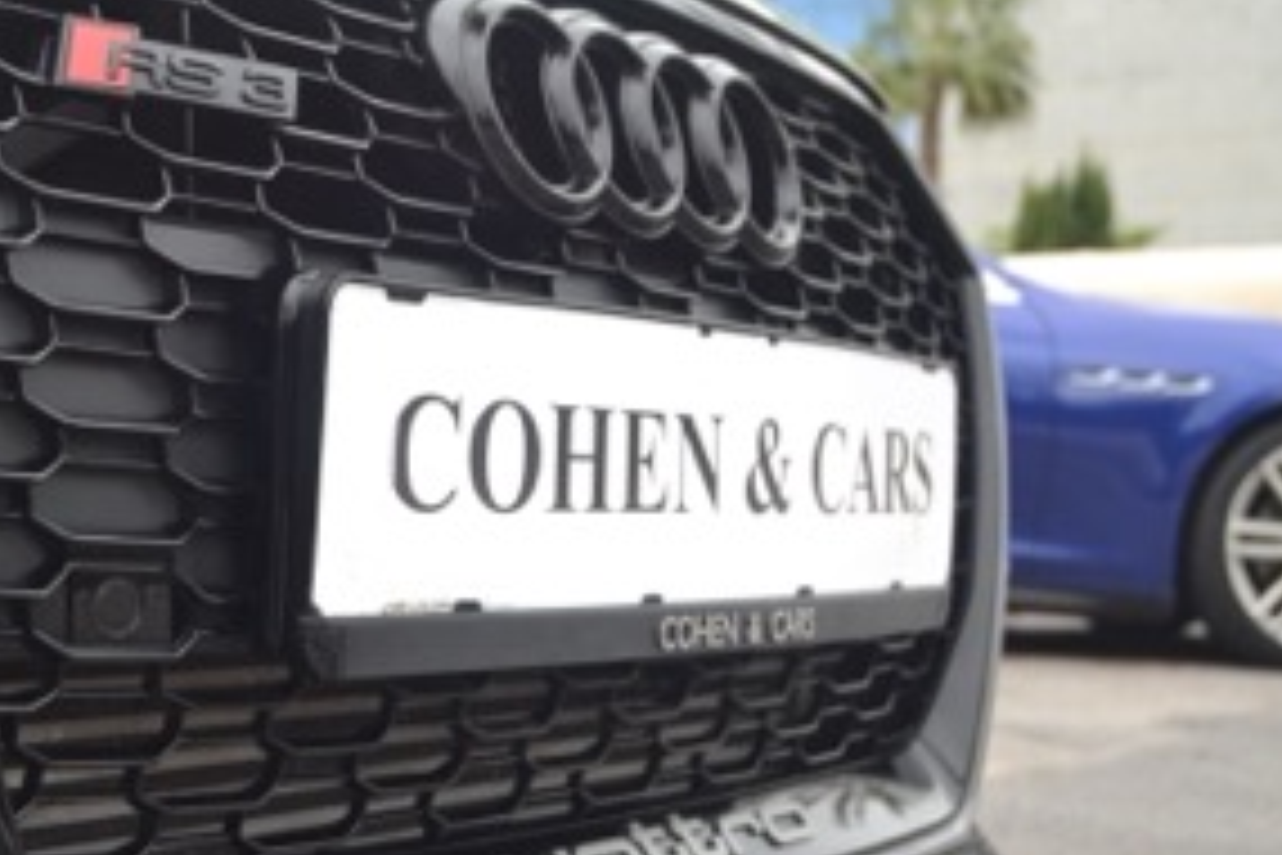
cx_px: 396
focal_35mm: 62
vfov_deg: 21.9
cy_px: 382
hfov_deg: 32.0
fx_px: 2208
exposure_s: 1/125
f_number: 5.6
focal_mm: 28
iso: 250
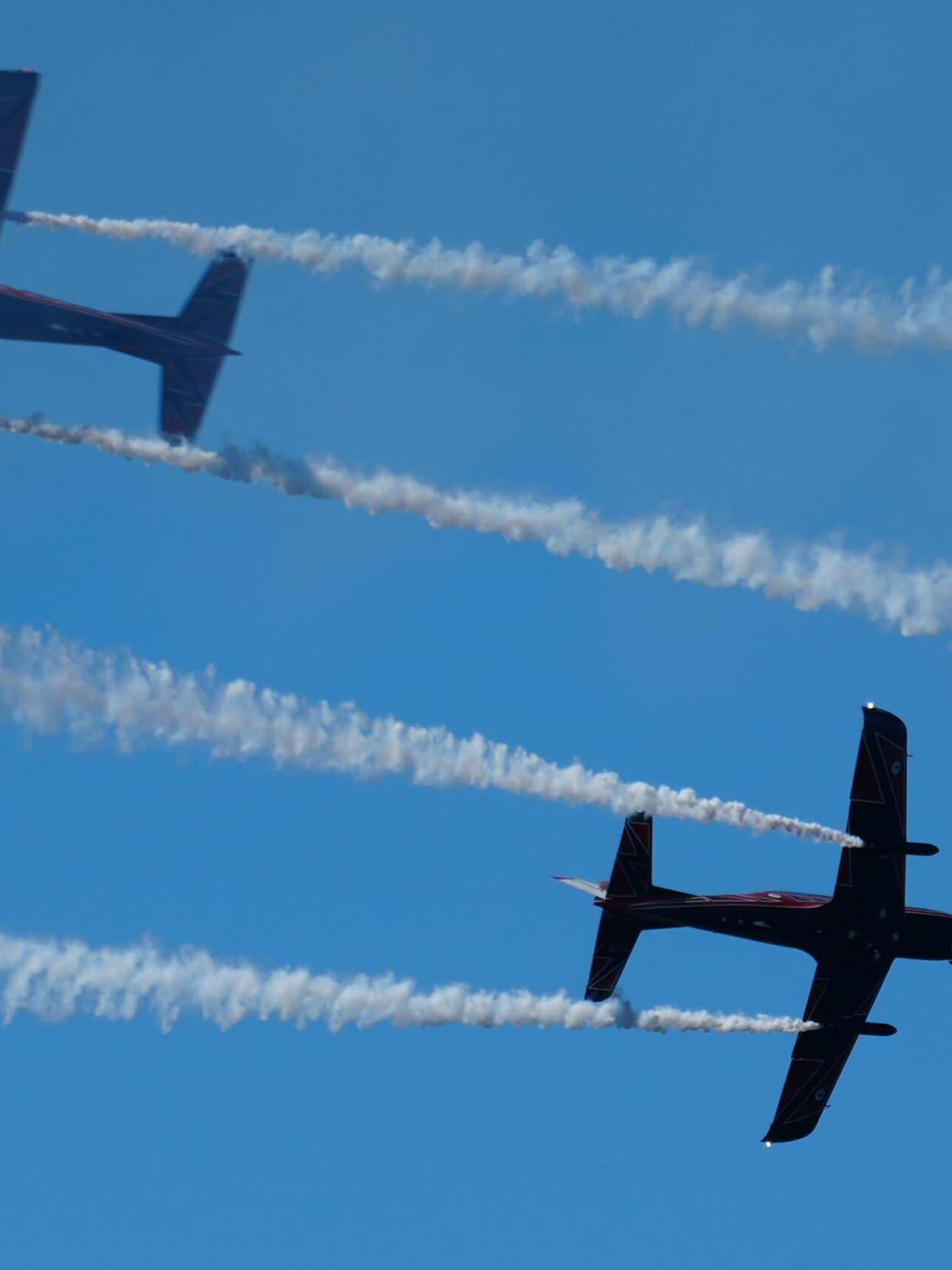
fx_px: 23461
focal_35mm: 640
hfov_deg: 2.3
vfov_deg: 3.1
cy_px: 634
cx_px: 362
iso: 100
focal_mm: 295
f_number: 6.3
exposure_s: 1/1250
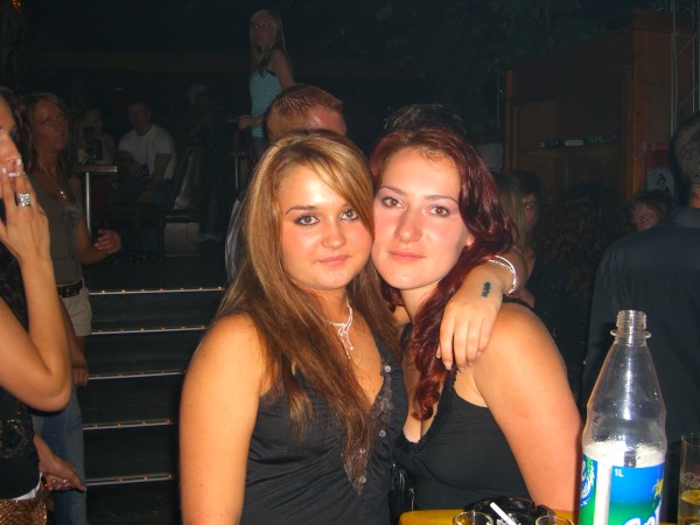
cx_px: 350
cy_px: 262
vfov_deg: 37.7
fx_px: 768
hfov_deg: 49.0
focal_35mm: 38
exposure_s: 1/60
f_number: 2.8
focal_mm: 7.9
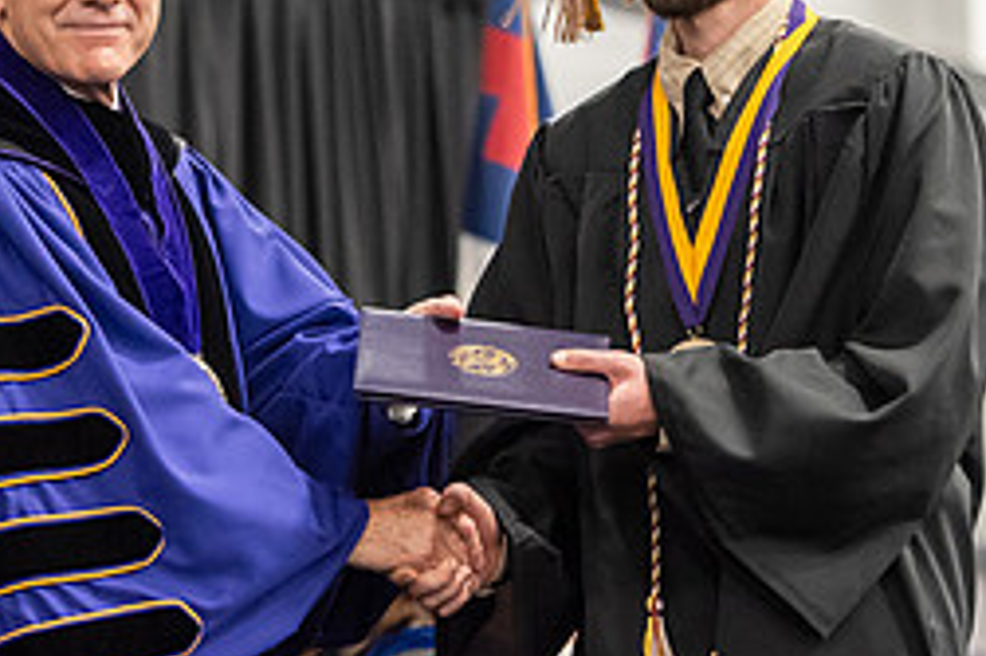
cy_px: -10
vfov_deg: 5.8
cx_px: 330
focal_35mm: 236
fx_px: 6459
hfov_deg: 8.7
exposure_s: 1/200
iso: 3200
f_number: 3.2
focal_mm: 102
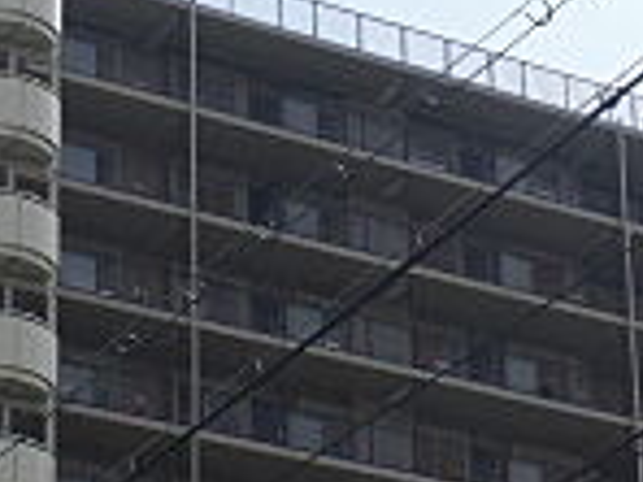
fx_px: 3046
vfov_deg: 9.0
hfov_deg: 12.0
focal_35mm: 164
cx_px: 443
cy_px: 495
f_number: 5.6
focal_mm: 6.3
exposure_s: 1/400
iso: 64
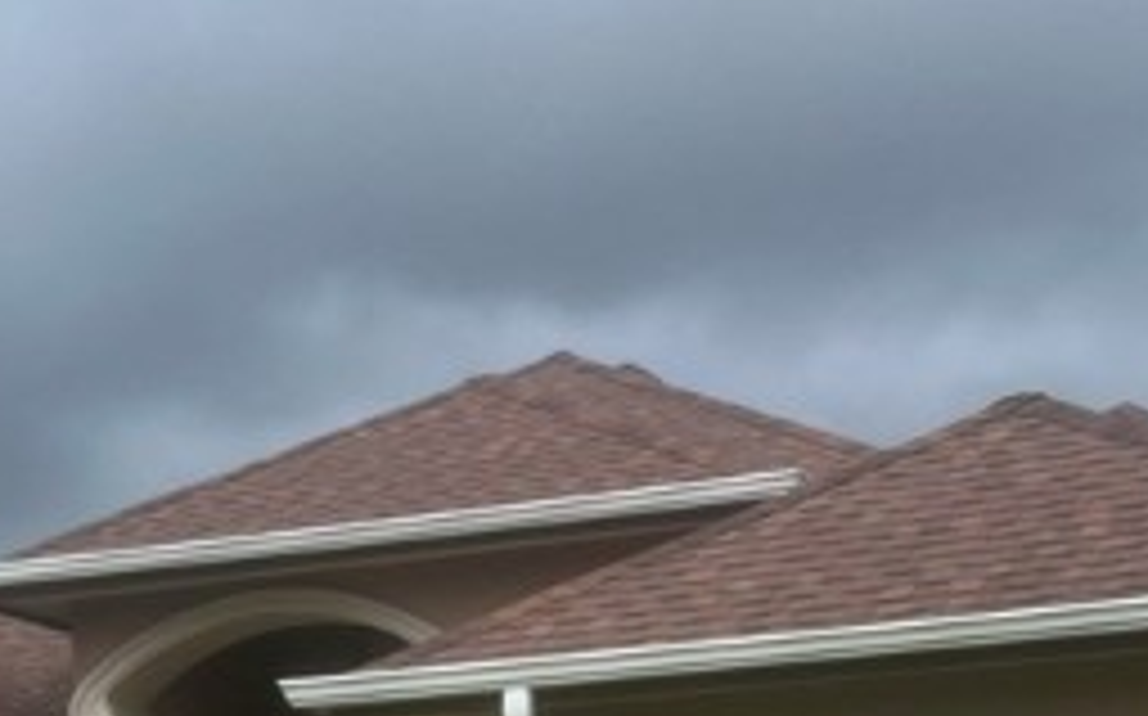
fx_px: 2595
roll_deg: +2.5
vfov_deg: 13.4
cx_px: 266
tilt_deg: -8.9
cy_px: 1437
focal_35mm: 83
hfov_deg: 24.6
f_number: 1.6
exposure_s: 1/2309
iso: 50
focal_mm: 5.1
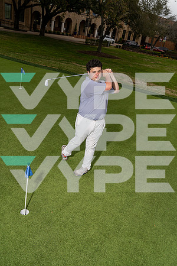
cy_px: 133
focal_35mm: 31
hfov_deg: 42.3
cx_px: 88
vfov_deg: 60.3
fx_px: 229
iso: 200
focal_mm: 31
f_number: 7.1
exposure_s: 1/250
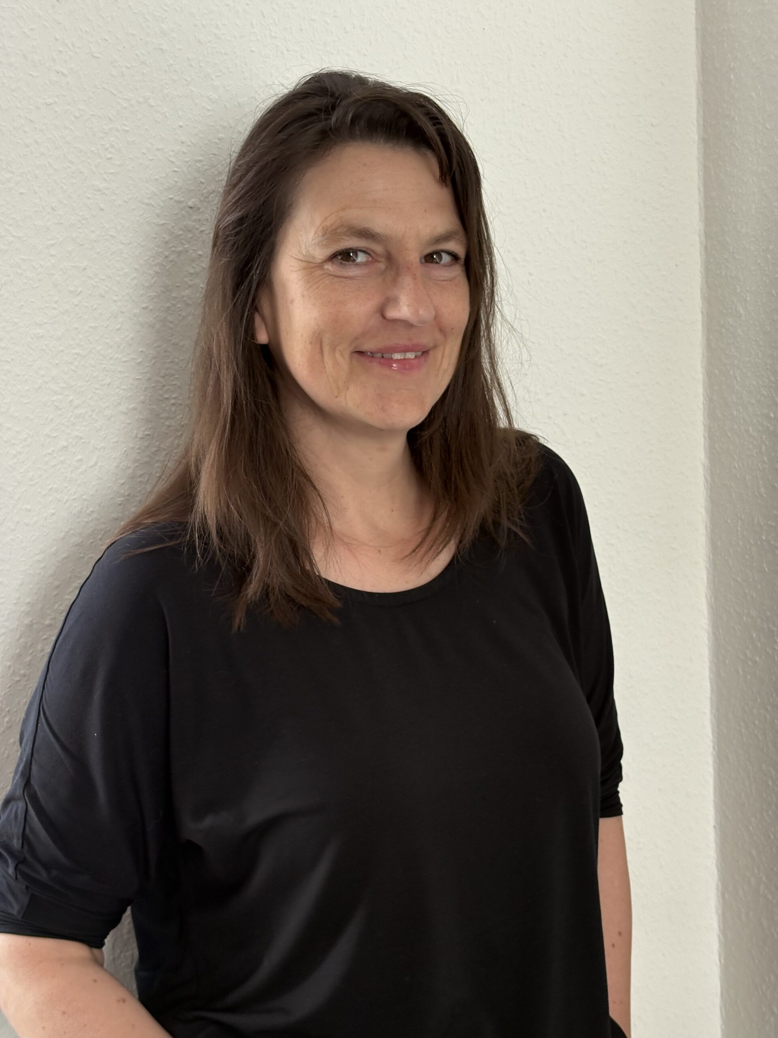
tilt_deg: -2.7
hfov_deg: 28.0
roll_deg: +0.4
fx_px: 1558
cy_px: 519
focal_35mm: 52
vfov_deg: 36.8
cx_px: 389
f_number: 1.6
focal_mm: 5.96
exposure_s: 1/181
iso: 40
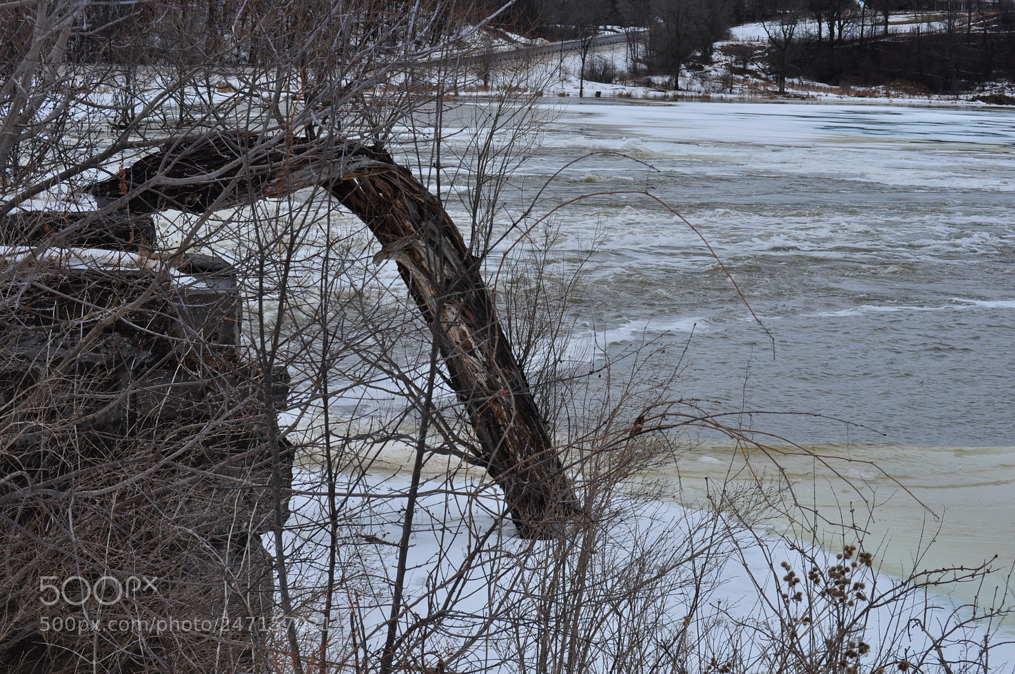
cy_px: 337
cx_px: 508
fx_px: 2323
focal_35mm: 82
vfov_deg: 16.5
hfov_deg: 24.6
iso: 200
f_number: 9
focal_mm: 55
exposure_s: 1/320
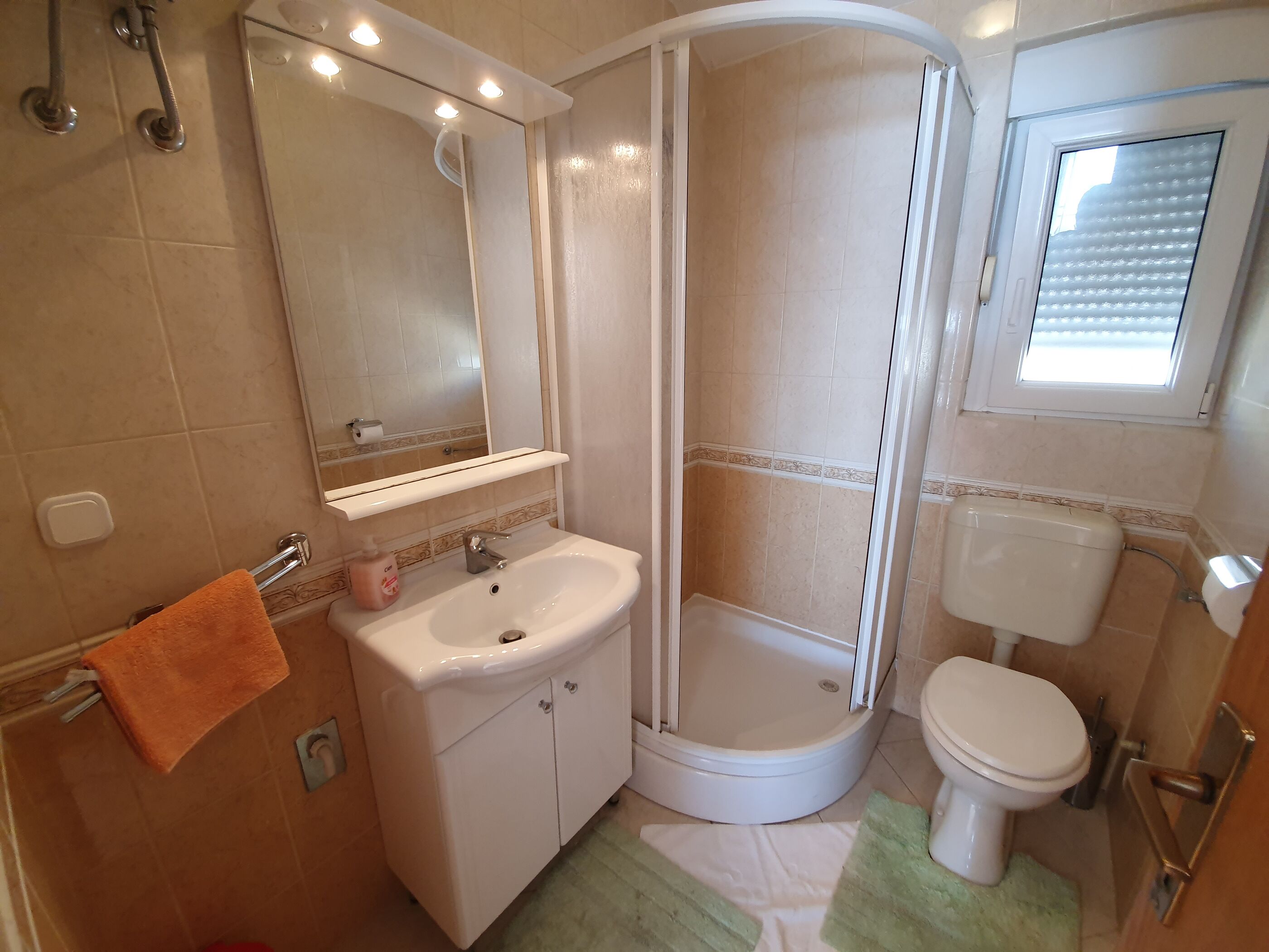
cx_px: 634
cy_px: 476
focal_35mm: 13
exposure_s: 1/50
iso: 160
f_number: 2.2
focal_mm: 1.8
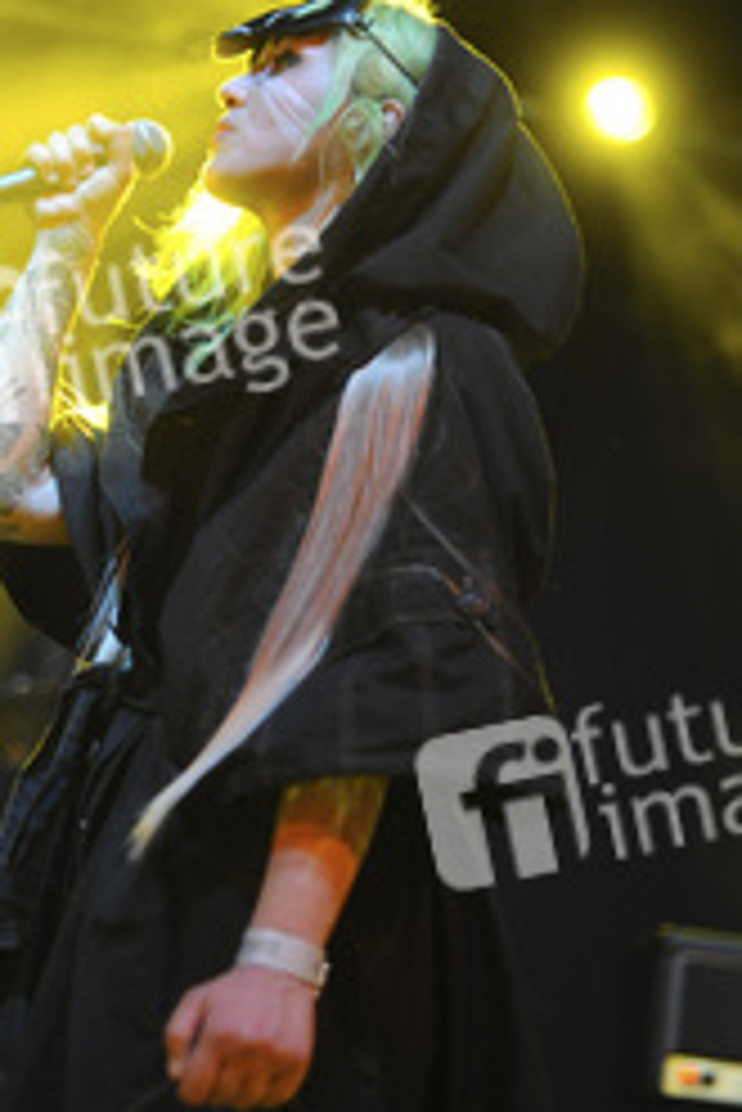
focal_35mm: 81
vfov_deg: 25.0
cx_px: 241
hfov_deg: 16.8
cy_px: 558
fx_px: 2501
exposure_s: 1/60
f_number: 1.4
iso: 2500
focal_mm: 50
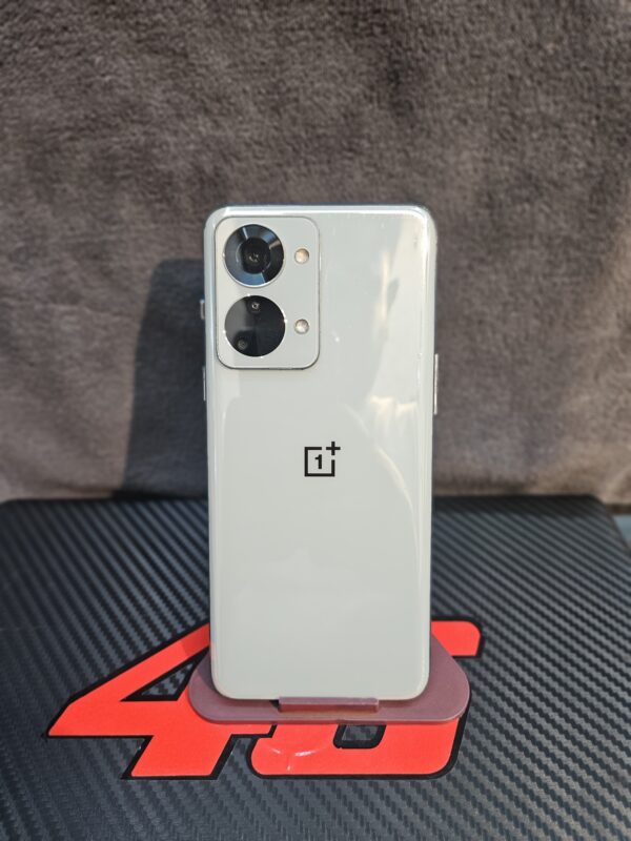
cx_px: 316
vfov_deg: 73.9
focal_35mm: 23
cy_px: 420
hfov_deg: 58.9
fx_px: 559
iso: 200
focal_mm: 5.4
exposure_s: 1/100
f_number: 1.8
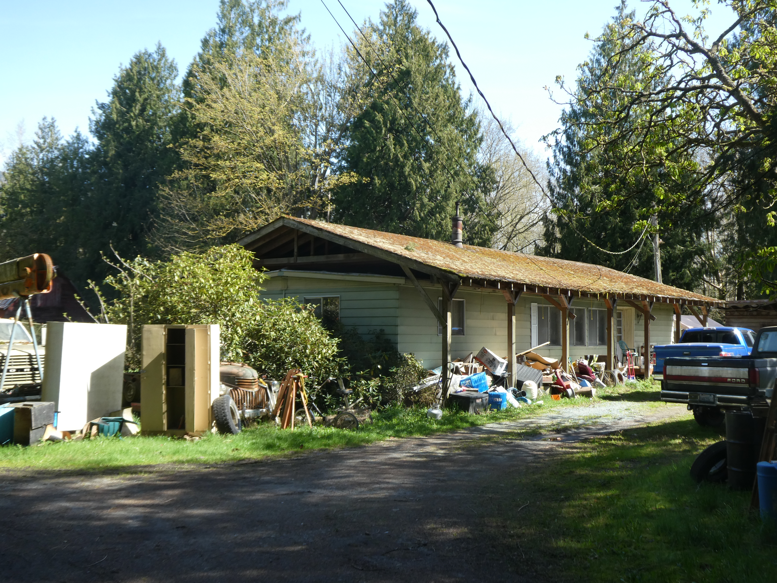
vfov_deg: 38.7
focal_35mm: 37
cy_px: 292
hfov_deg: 50.1
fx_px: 831
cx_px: 388
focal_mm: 6.7
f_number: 3.7
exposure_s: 1/200
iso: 80
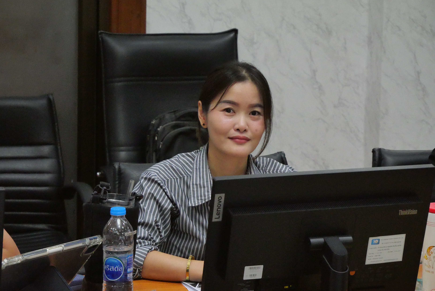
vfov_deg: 11.1
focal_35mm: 124
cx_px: 218
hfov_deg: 16.5
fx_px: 1499
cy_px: 146
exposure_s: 1/250
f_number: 5.6
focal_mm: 60
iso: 6400
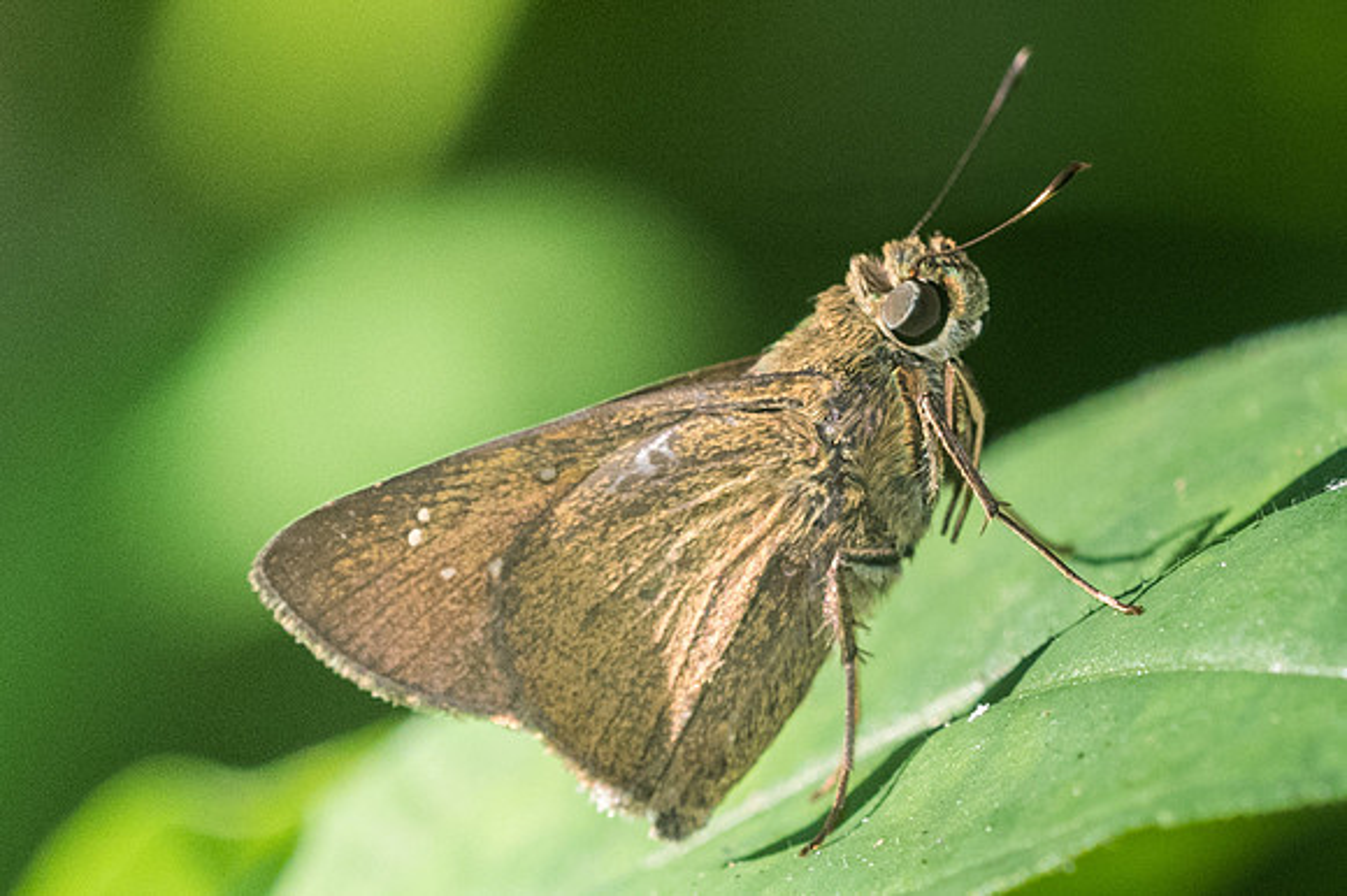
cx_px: 541
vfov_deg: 2.2
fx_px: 22970
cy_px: 558
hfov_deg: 3.4
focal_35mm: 614
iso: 1000
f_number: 8
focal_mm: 150
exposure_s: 1/250
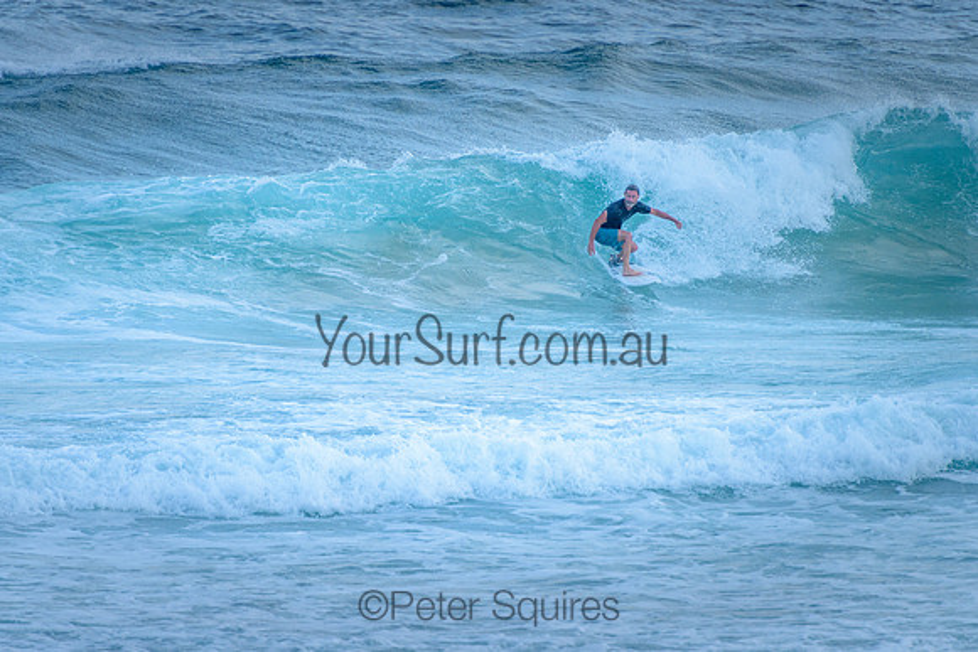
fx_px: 13331
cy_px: 254
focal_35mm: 491
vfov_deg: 2.8
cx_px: 491
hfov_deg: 4.2
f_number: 5.6
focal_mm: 400
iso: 560
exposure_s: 1/1250
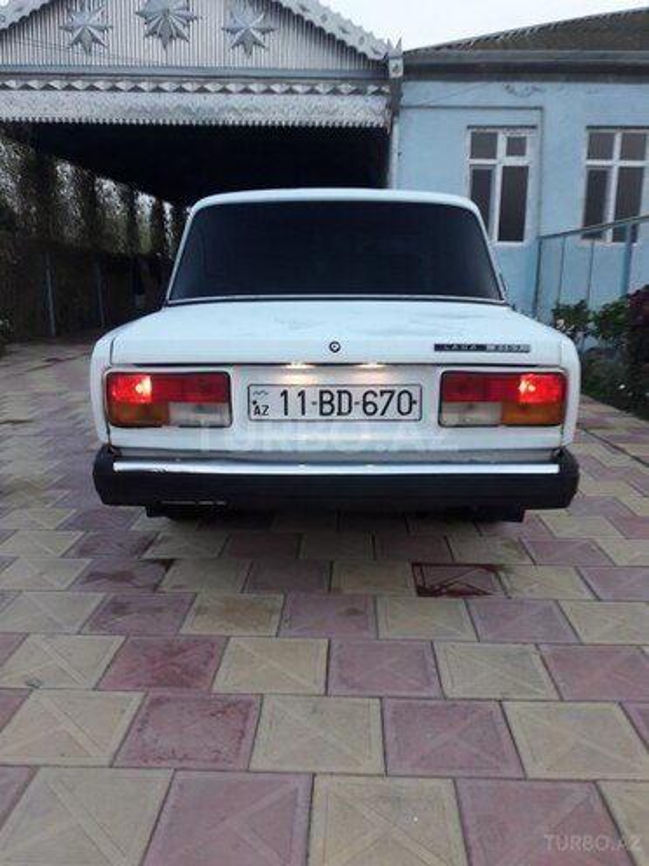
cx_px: 324
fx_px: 700
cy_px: 433
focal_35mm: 28
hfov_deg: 49.7
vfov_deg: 63.4
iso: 80
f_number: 1.9
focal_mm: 3.7
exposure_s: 1/33
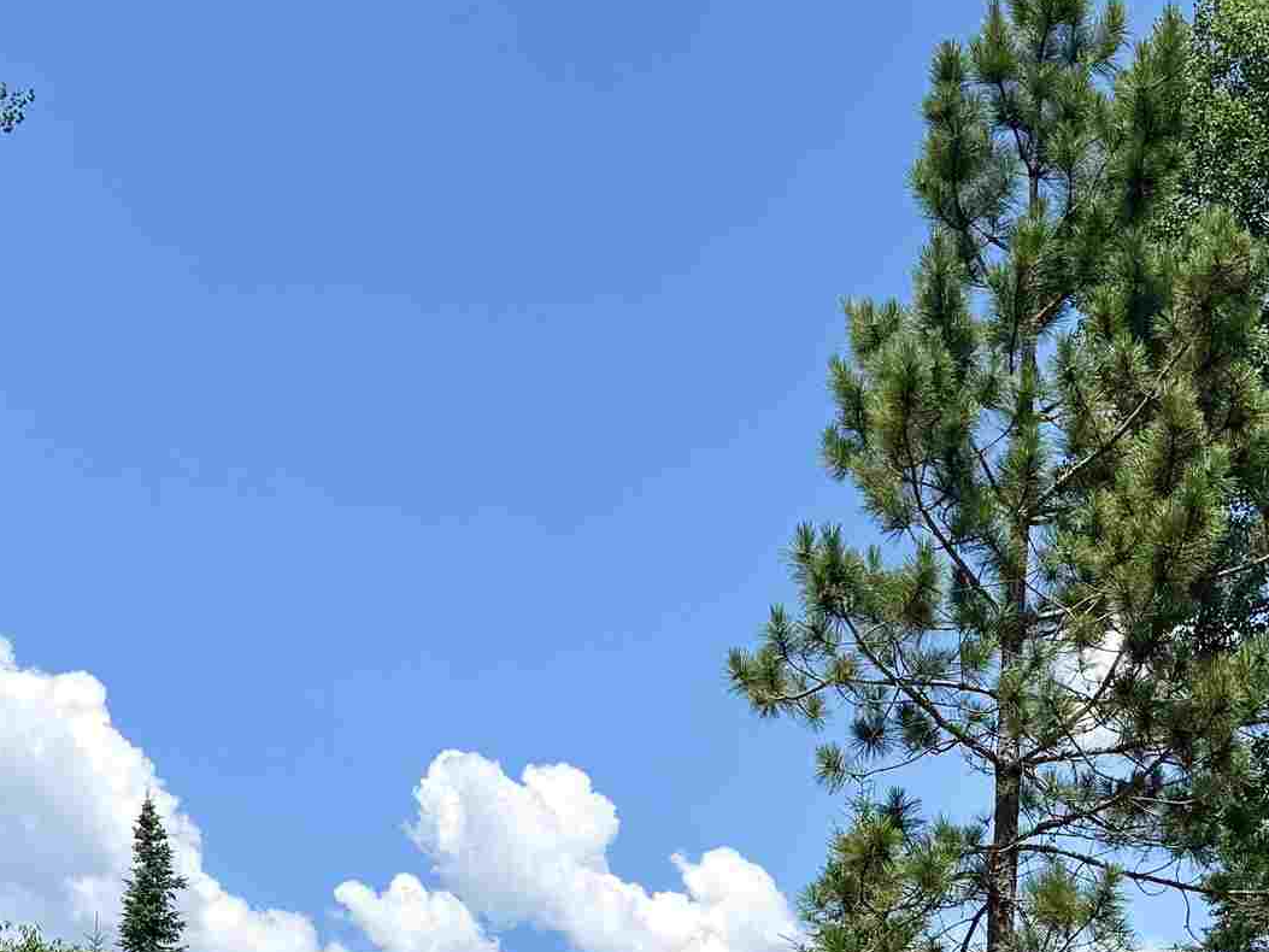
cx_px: 960
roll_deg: -0.3
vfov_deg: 19.1
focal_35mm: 70
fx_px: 2566
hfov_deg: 27.4
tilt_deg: +1.6
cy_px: 1316
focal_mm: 6.76
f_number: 1.78
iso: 80
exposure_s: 1/3759
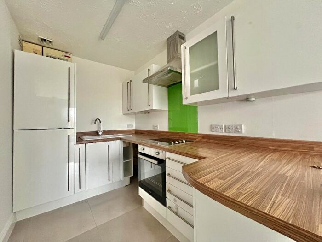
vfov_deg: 89.9
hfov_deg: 106.2
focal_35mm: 13
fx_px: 121
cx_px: 161
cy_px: 121
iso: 250
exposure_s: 1/60
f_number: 1.8
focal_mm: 1.57
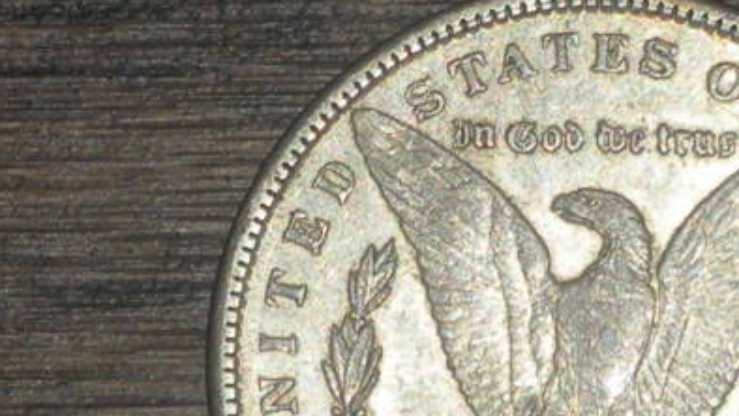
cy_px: 401
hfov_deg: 12.9
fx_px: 3254
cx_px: 525
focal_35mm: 166
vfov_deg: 7.3
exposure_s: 1/125
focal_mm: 17.4
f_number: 5
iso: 64
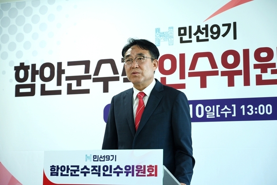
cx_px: 138
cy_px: 92
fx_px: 539
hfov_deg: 28.8
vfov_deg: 19.5
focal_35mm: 70
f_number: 4.5
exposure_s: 1/80
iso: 900
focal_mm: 70
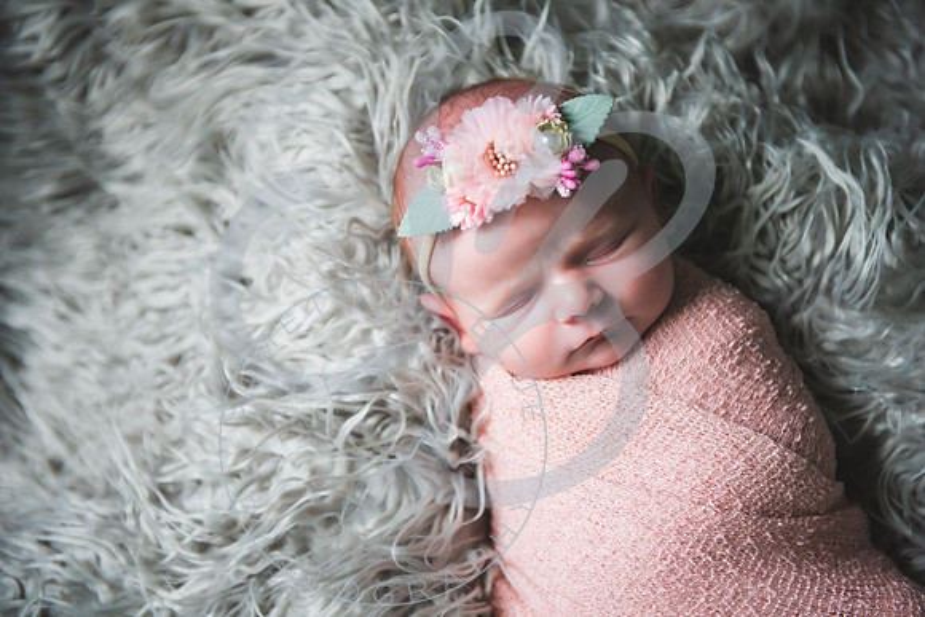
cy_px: 308
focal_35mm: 70
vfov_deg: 19.5
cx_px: 462
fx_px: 1799
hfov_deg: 28.8
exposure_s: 1/125
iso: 1000
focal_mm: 70
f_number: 2.8
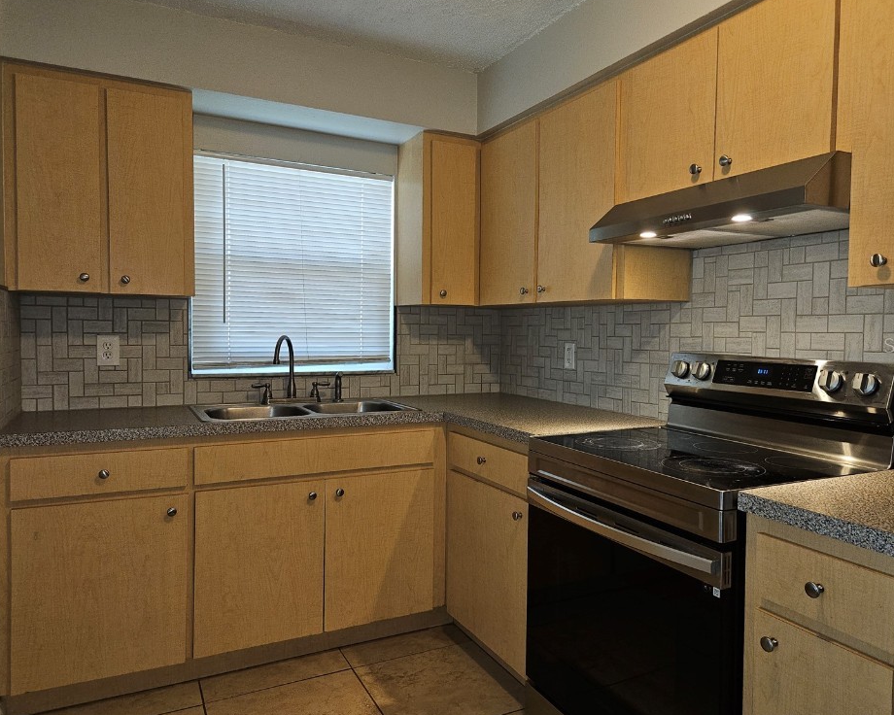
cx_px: 478
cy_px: 345
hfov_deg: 68.0
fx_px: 661
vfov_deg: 56.8
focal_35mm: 25
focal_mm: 5.4
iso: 100
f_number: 1.8
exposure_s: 1/24
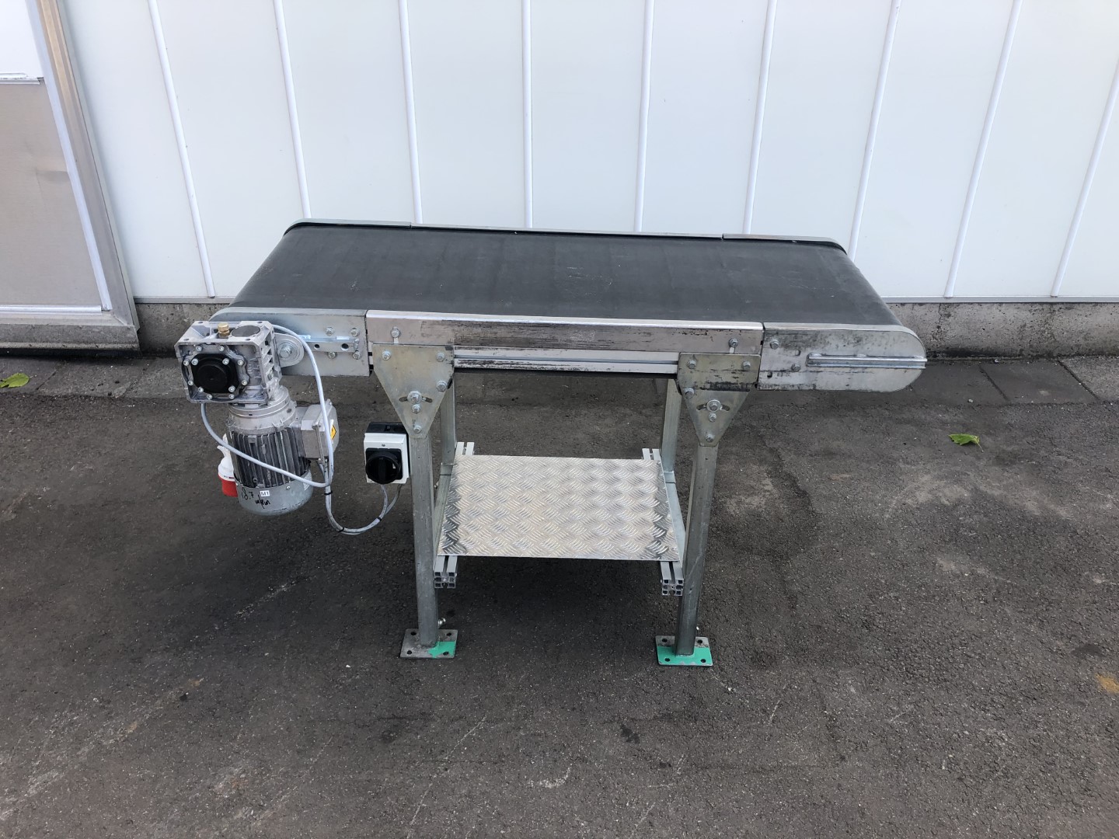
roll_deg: -0.3
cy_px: 420
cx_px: 560
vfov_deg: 49.7
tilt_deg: -29.1
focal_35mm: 28
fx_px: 905
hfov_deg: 63.4
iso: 20
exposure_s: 1/246
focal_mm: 4
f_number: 1.8
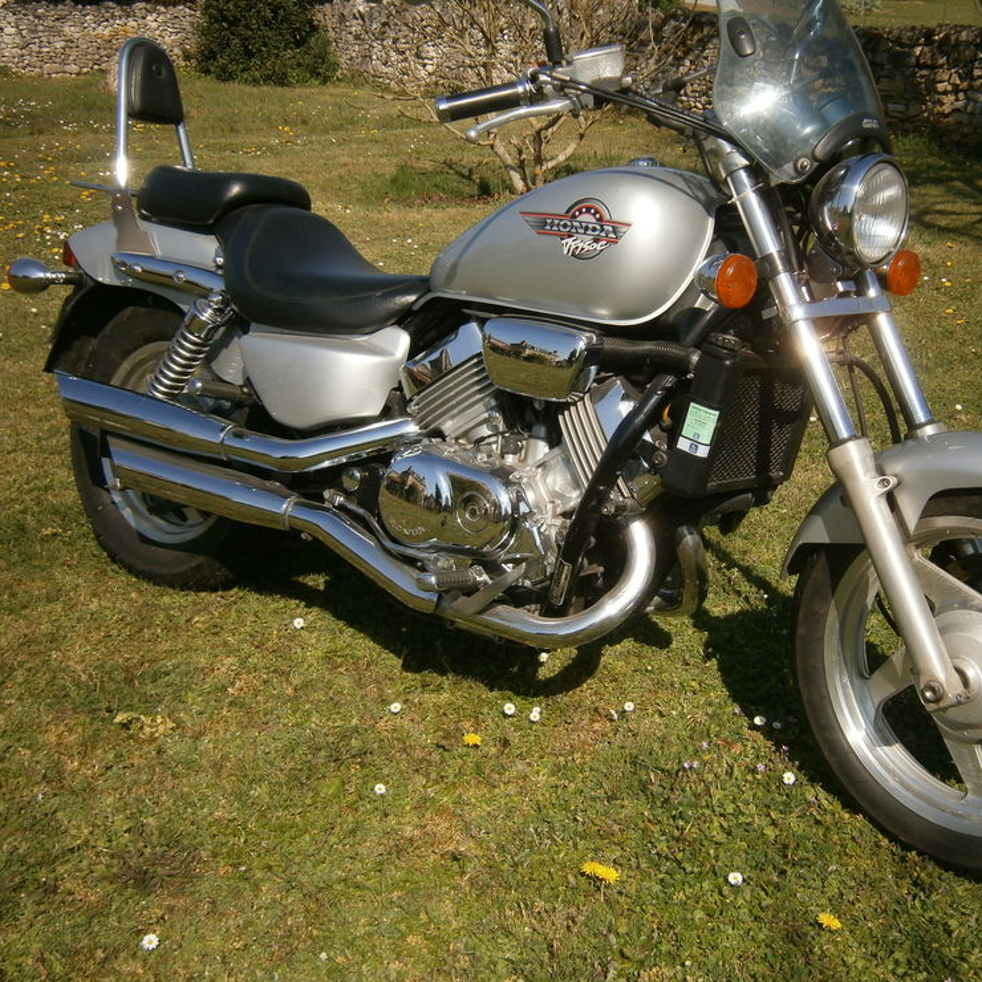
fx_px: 1380
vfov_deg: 39.2
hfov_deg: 39.0
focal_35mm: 43
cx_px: 592
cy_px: 486
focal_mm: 6.4
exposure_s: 1/2000
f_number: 3.1
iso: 80
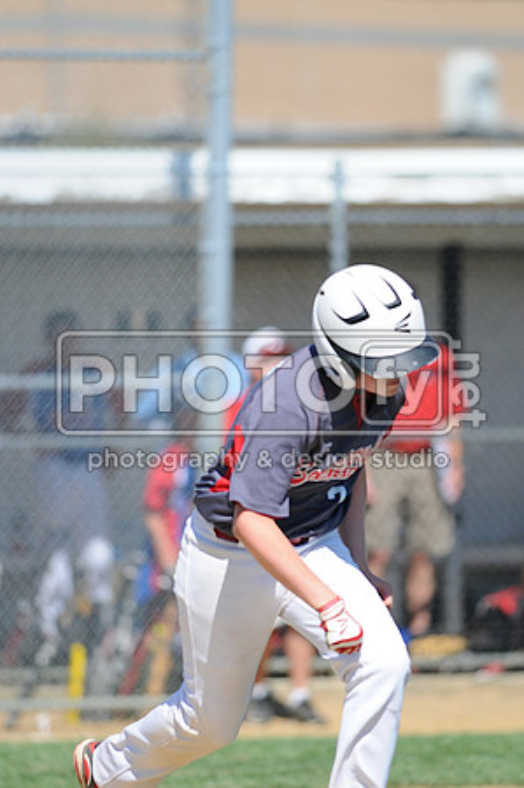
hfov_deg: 3.0
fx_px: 9847
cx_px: 262
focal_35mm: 450
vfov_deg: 4.6
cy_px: 394
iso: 200
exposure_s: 1/1600
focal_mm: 300
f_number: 4
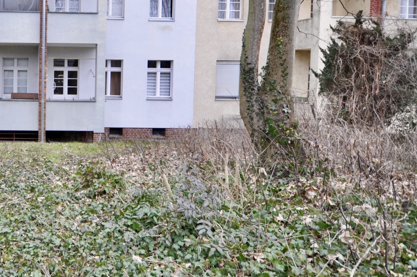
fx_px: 347
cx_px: 40
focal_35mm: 30
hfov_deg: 54.0
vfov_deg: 40.1
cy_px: 25
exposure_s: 1/100
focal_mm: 10
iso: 200
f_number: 3.5
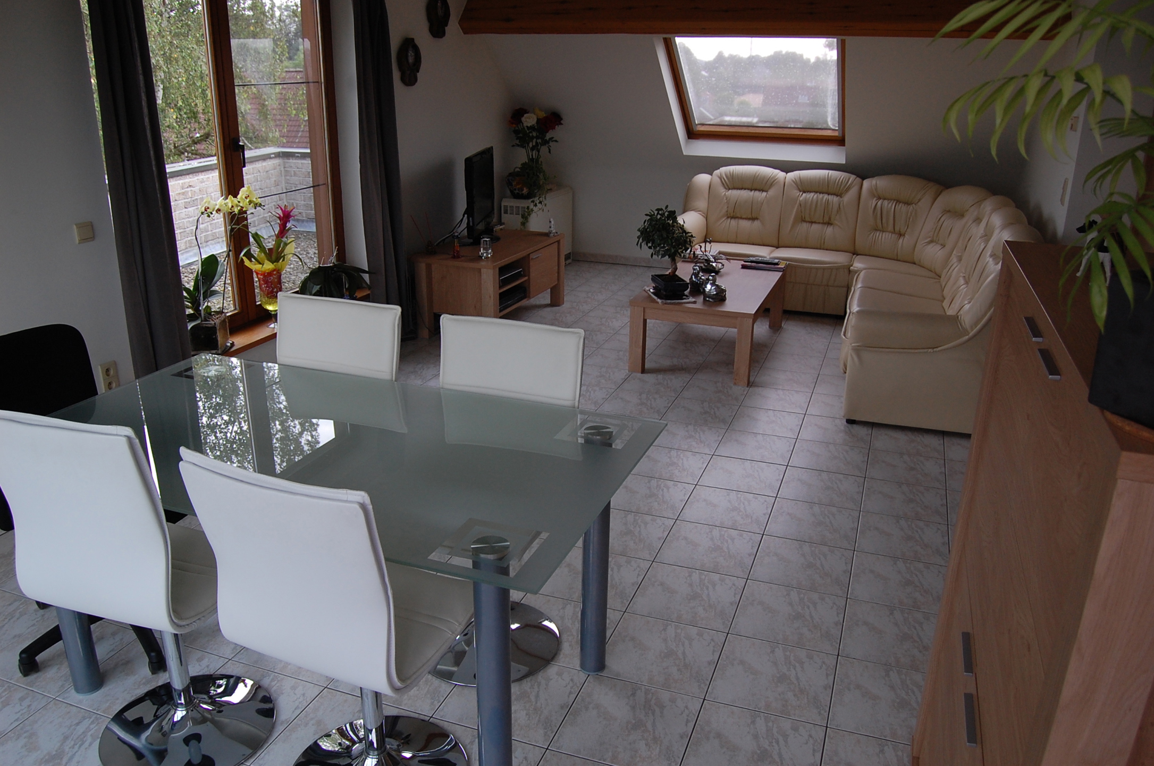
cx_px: 577
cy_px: 383
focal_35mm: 27
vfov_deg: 47.8
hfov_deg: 67.5
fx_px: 864
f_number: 5
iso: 400
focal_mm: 18
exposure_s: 1/100
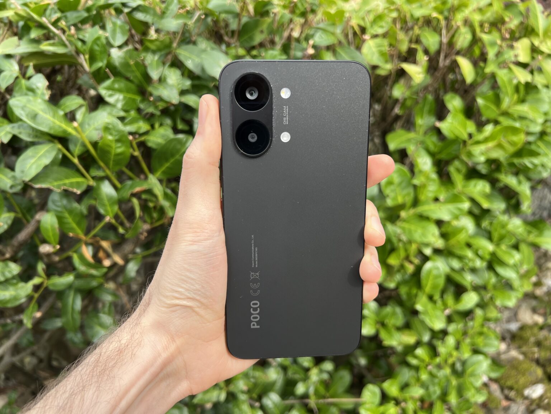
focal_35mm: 26
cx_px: 276
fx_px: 414
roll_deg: +2.5
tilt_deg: -25.4
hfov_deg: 67.3
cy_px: 207
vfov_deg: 53.1
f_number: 1.5
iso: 50
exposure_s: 1/558
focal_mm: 5.7
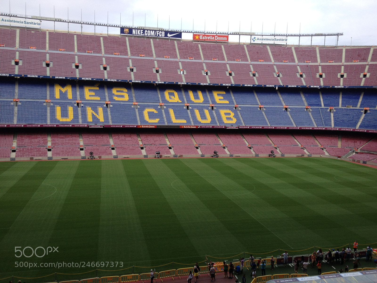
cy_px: 142
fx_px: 381
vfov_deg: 40.7
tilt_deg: -13.2
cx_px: 188
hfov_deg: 52.6
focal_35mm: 35
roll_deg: -2.1
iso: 50
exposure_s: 1/690
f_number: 2.4
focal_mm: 4.28
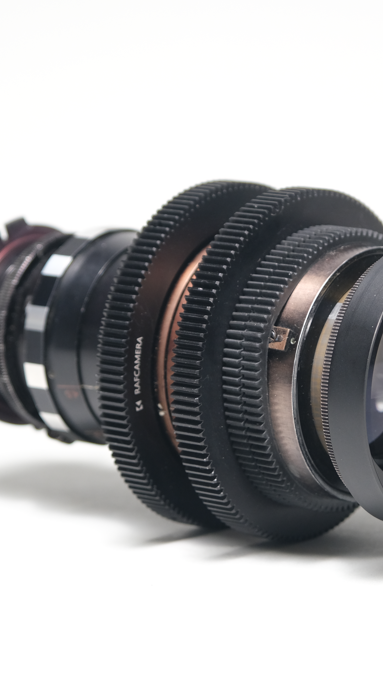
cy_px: 340
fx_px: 3160
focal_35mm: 175
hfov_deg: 6.9
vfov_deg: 12.3
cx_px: 277
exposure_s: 1/160
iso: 640
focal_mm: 74.2
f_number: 4
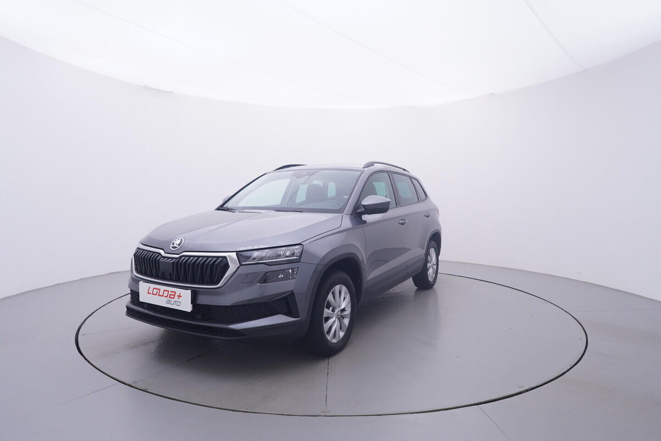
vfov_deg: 56.2
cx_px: 330
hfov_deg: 77.3
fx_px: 413
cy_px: 220
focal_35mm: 22
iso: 200
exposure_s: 1/80
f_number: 5
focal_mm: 15
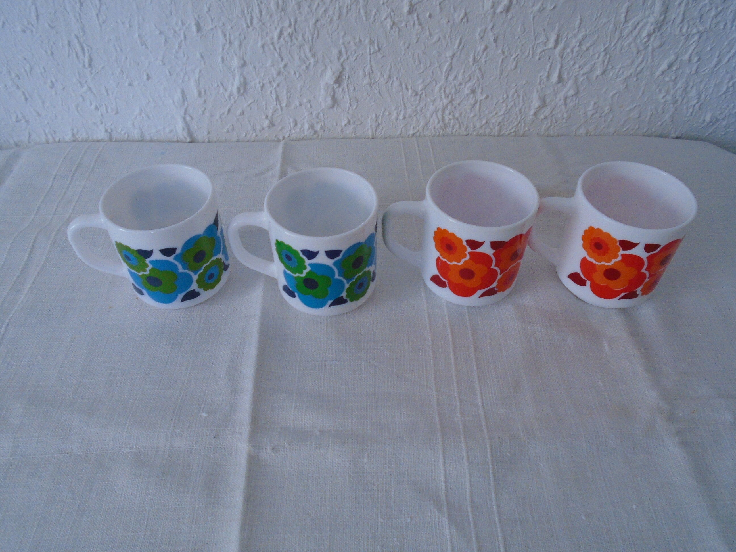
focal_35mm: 26
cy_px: 276
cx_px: 368
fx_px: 553
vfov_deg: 53.1
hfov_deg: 67.3
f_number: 3.2
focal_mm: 4.6
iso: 250
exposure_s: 1/80
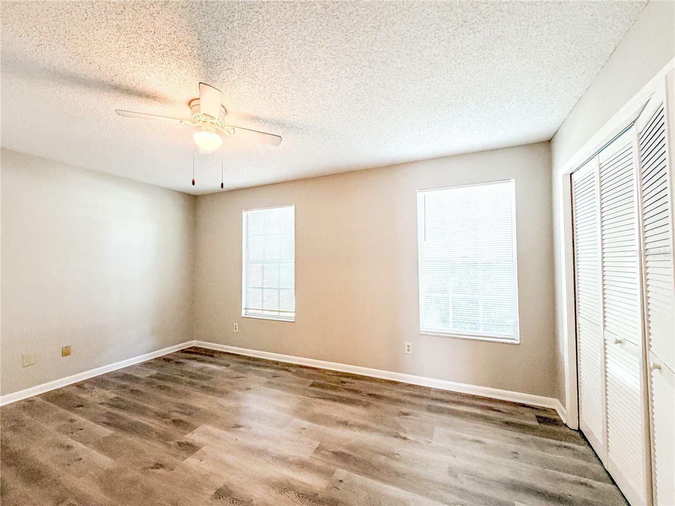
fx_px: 273
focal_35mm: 14
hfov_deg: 102.1
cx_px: 338
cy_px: 253
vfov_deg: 85.7
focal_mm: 2.22
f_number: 2.2
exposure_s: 1/60
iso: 320
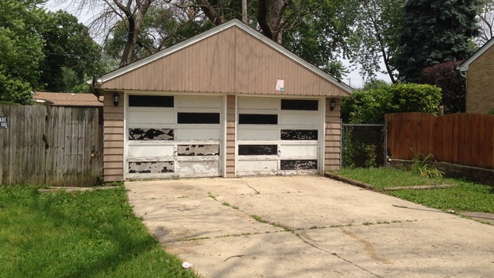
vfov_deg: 32.0
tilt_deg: -0.4
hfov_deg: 54.0
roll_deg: +0.1
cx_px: 248
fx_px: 485
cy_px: 127
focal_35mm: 37
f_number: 2.4
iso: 50
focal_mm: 4.12
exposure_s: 1/1595
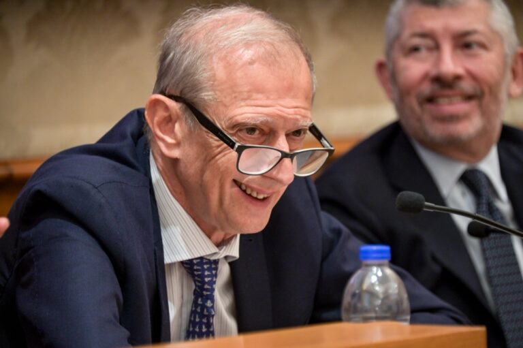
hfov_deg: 6.9
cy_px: 174
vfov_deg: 4.6
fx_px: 4355
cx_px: 262
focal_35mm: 300
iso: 1250
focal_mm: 300
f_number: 5.6
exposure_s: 1/160
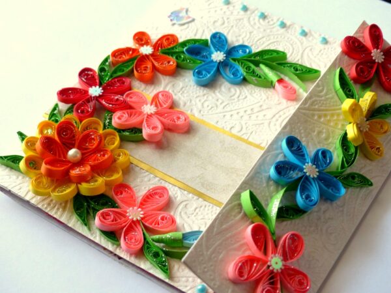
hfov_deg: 29.4
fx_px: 745
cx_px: 196
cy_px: 146
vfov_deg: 22.3
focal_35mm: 66
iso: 100
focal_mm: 11.9
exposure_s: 1/125
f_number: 2.8
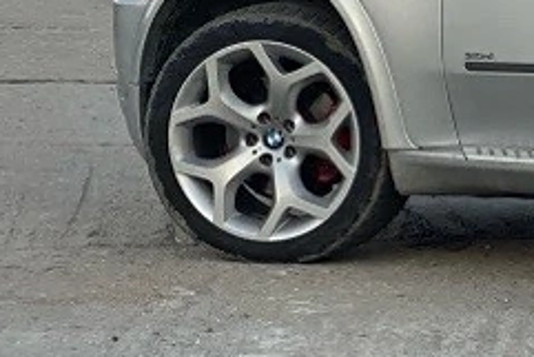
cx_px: 1021
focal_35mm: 224
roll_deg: -1.3
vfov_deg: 6.1
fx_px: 3325
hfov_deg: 8.7
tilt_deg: +1.1
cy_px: 9
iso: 50
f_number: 2
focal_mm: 6
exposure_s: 1/122
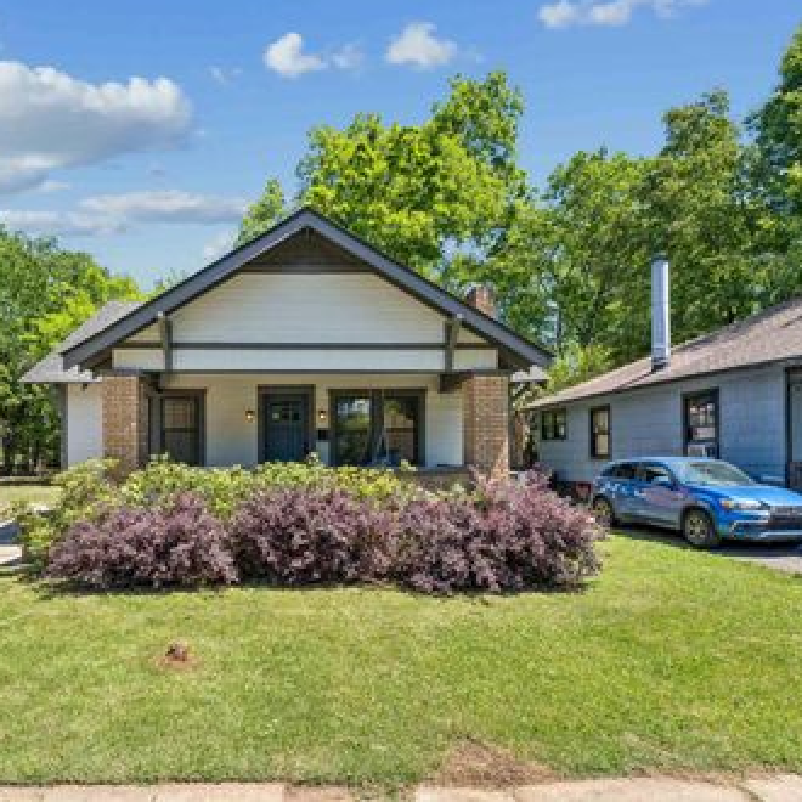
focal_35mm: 18
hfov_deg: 79.4
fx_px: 472
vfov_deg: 80.7
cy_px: 400
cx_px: 306
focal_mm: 14
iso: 400
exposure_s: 1/250
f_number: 13
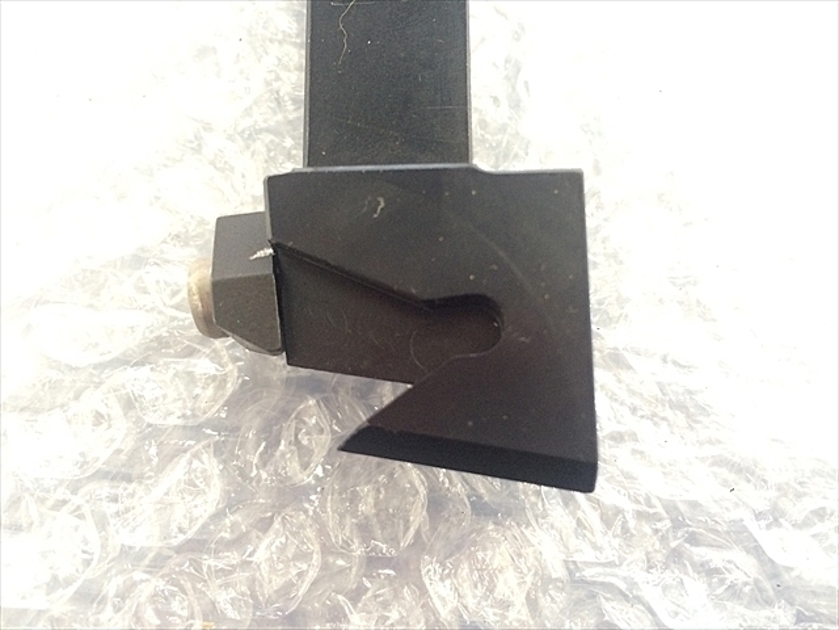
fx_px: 703
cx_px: 420
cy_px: 315
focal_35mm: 29
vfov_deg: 48.2
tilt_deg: -76.3
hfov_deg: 61.7
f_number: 2.2
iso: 200
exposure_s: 1/30
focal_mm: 4.15
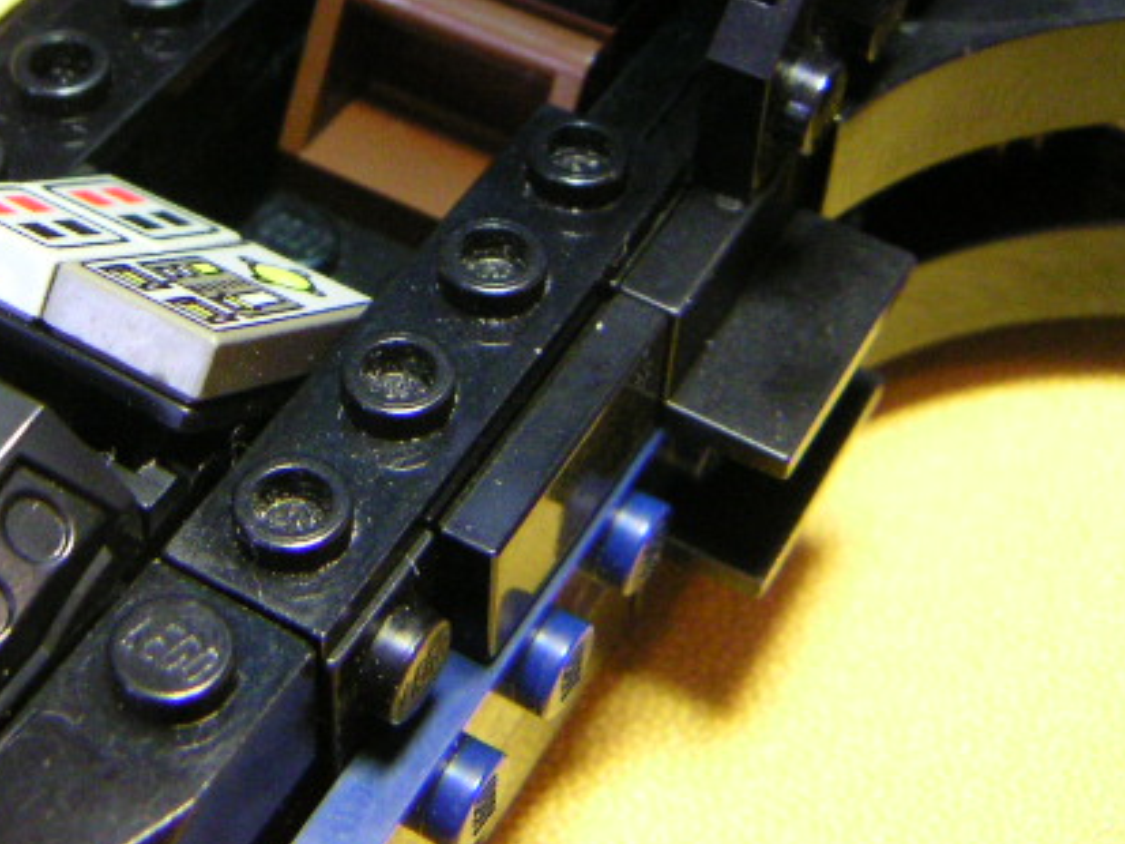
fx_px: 2016
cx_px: 308
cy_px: 210
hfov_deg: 30.8
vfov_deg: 23.4
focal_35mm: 62
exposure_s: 1/30
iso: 400
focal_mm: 5.3
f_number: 2.9
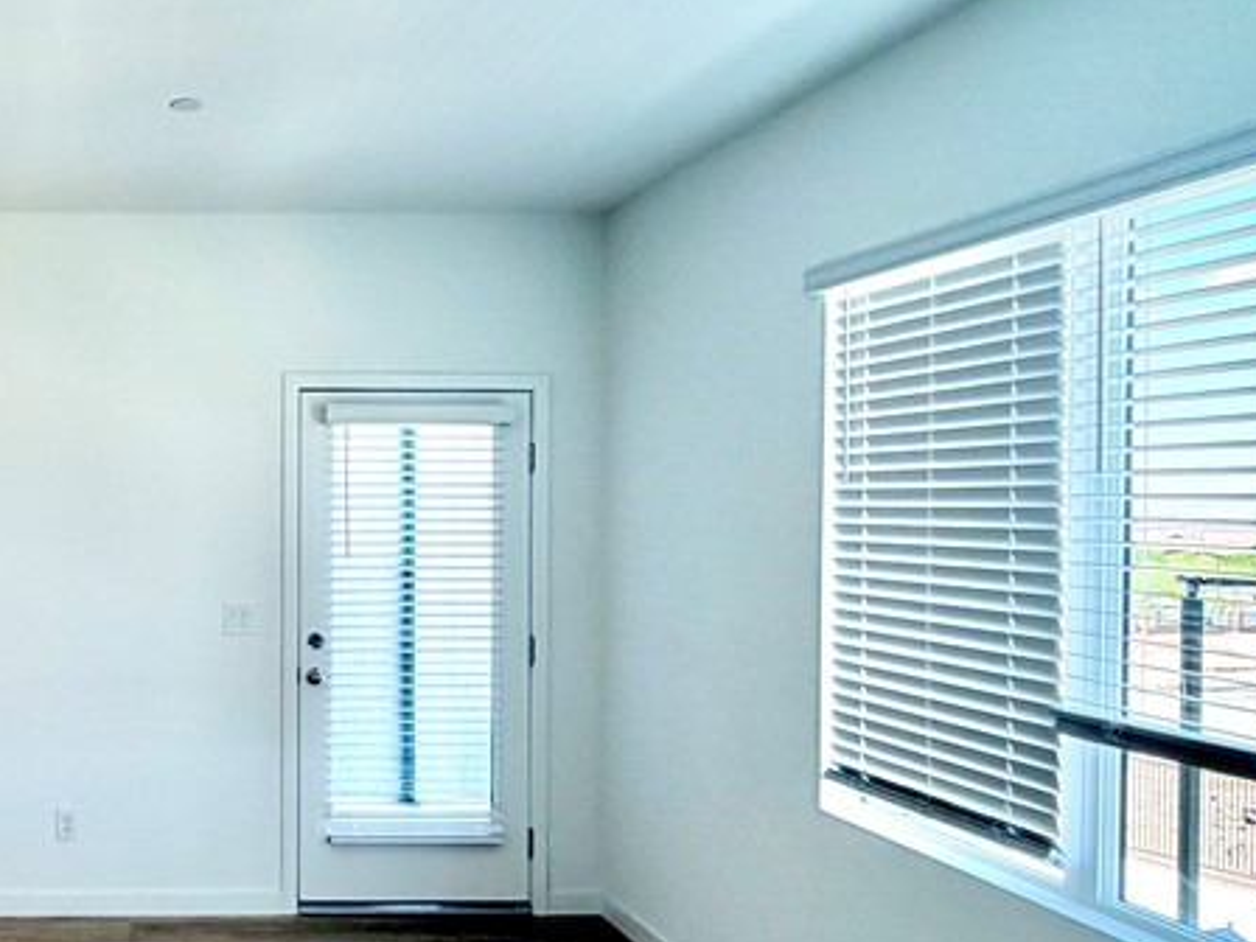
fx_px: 1161
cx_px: 129
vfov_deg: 44.1
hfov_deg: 50.5
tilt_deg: -0.2
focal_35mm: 32
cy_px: 510
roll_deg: +0.0
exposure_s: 1/120
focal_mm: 2.22
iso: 64
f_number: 2.2
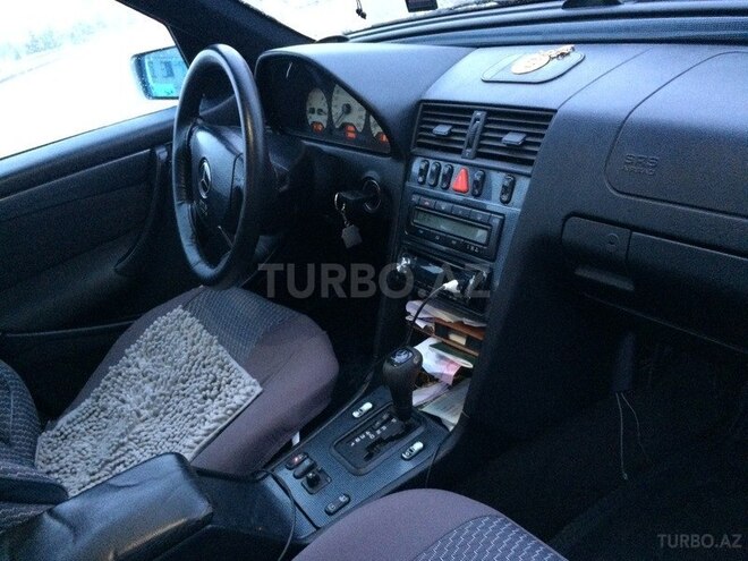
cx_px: 374
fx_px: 627
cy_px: 280
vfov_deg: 48.2
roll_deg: +18.6
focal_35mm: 29
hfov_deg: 61.7
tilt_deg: -26.7
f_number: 2.2
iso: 400
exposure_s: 1/17
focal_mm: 4.15
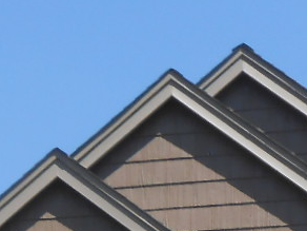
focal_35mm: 186
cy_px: 632
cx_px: 75
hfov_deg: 10.6
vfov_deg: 7.3
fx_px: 1650
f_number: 3.9
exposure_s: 1/500
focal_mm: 6
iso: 80
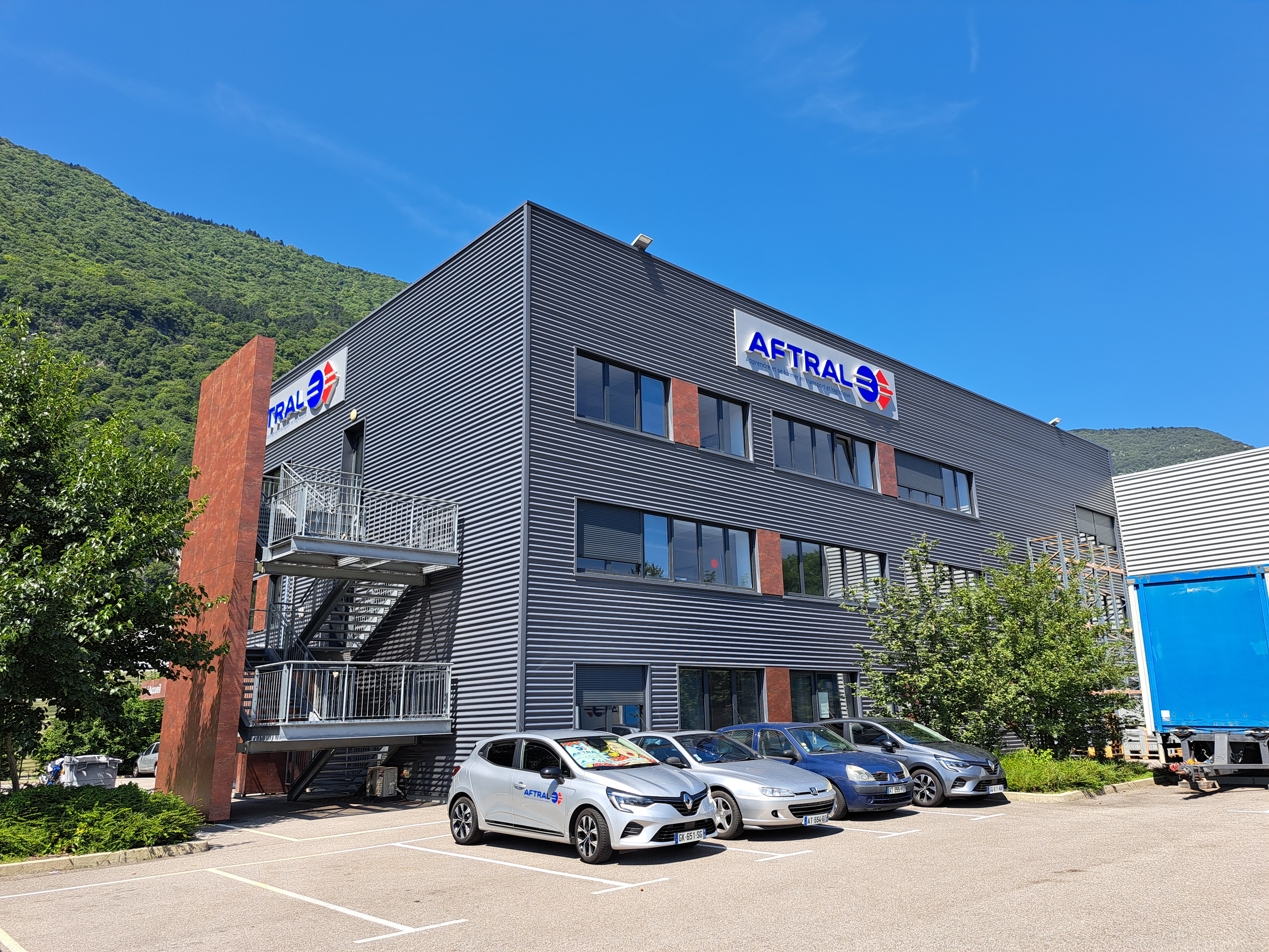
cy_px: 476
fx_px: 880
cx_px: 634
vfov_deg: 56.8
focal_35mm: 24
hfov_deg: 71.6
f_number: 1.8
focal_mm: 5.23
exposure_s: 1/692
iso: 50
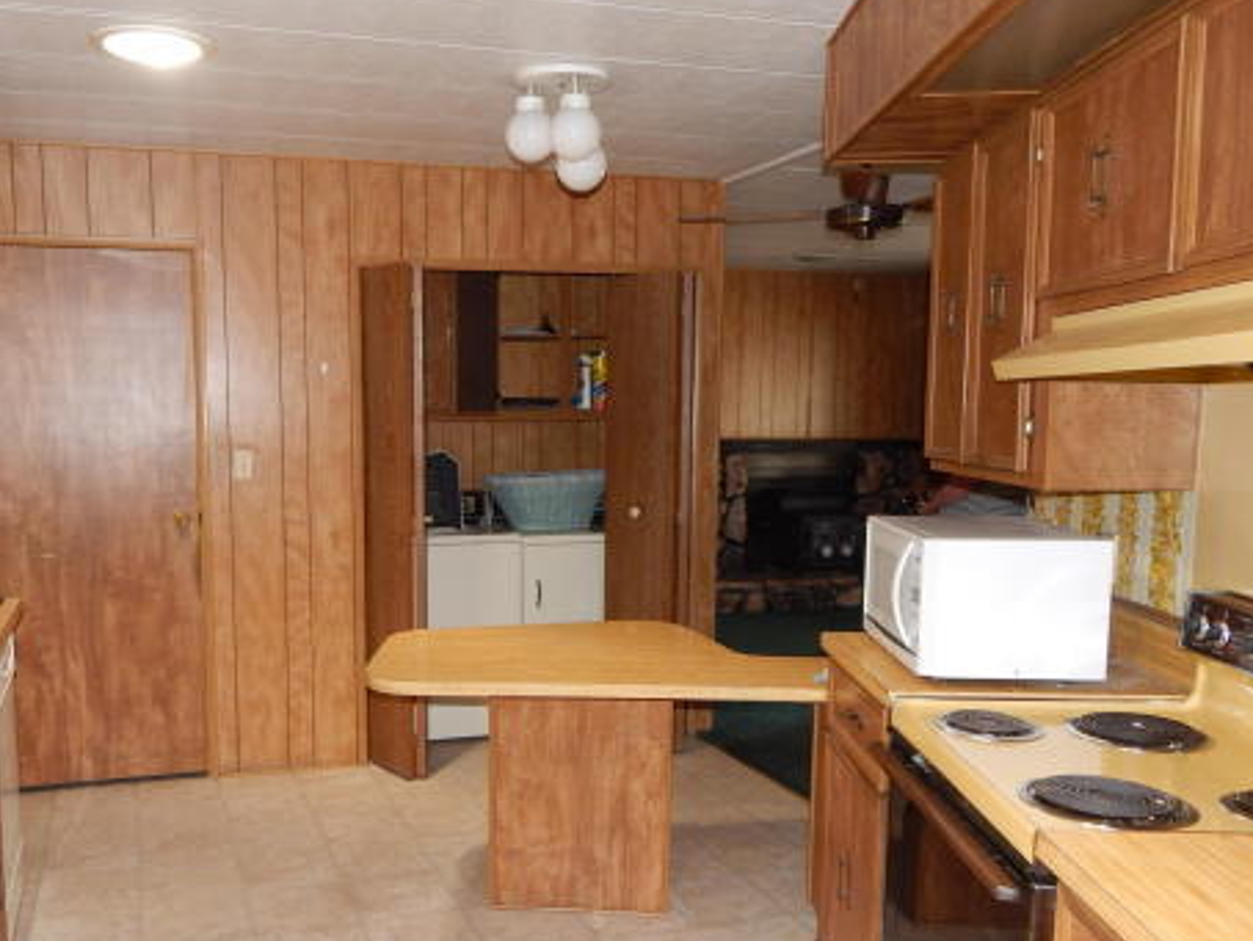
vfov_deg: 45.3
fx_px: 1123
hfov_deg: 57.7
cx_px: 483
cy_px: 557
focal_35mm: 31
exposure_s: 1/30
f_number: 3
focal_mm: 4
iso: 200
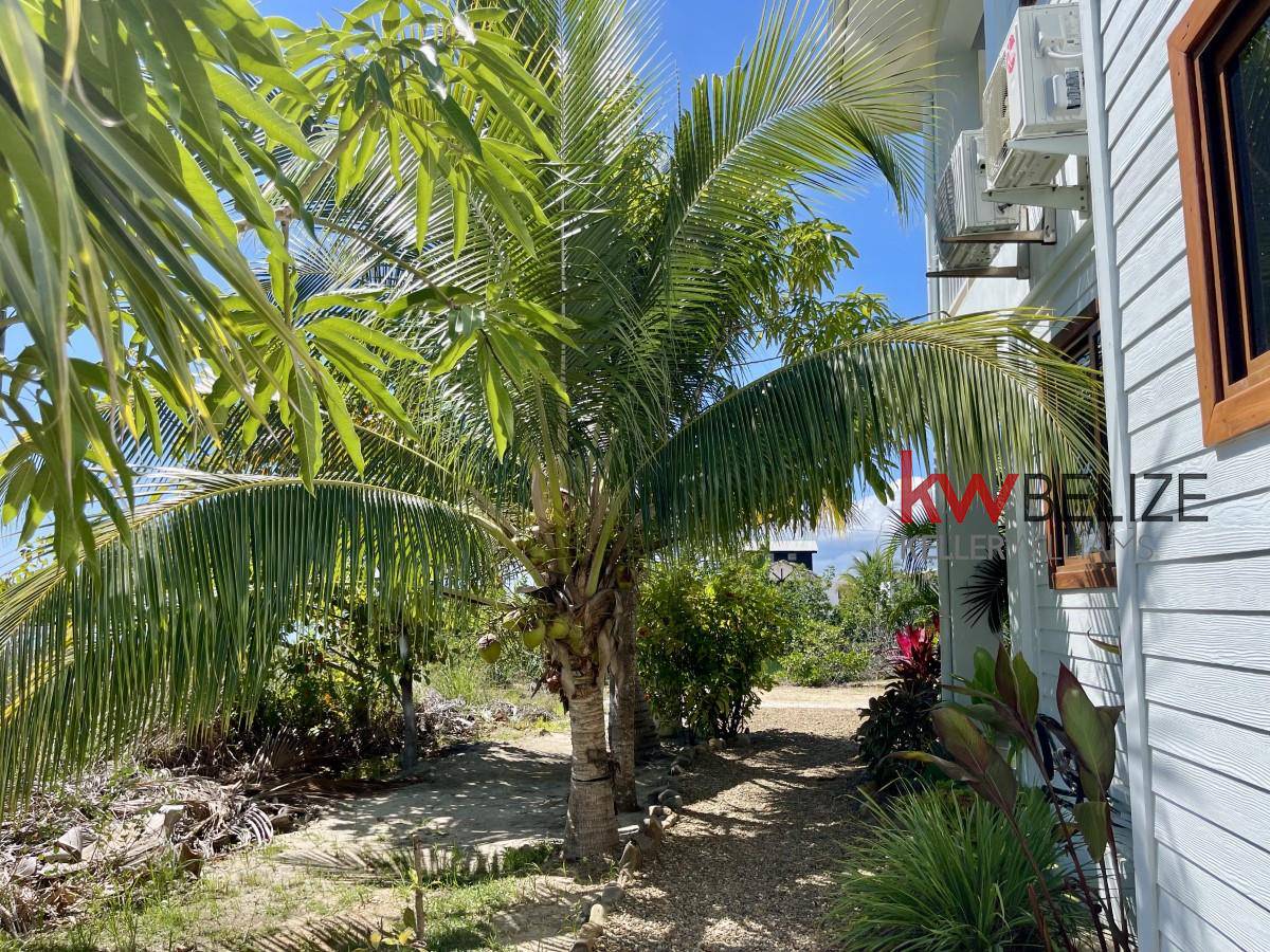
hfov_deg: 69.4
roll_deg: -1.4
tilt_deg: +6.7
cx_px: 635
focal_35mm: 25
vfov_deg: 54.9
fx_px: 917
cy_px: 476
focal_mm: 5.1
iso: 32
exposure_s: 1/2545
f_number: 1.6
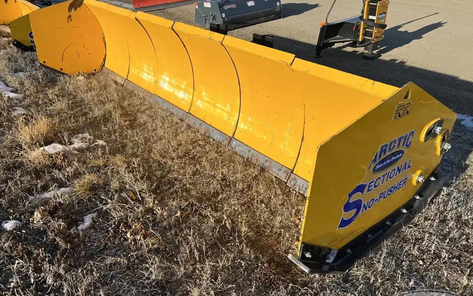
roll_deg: +1.7
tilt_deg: -30.4
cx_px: 238
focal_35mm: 28
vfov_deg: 44.6
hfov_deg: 66.5
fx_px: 361
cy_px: 143
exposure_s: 1/4274
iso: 50
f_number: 1.5
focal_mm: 5.7
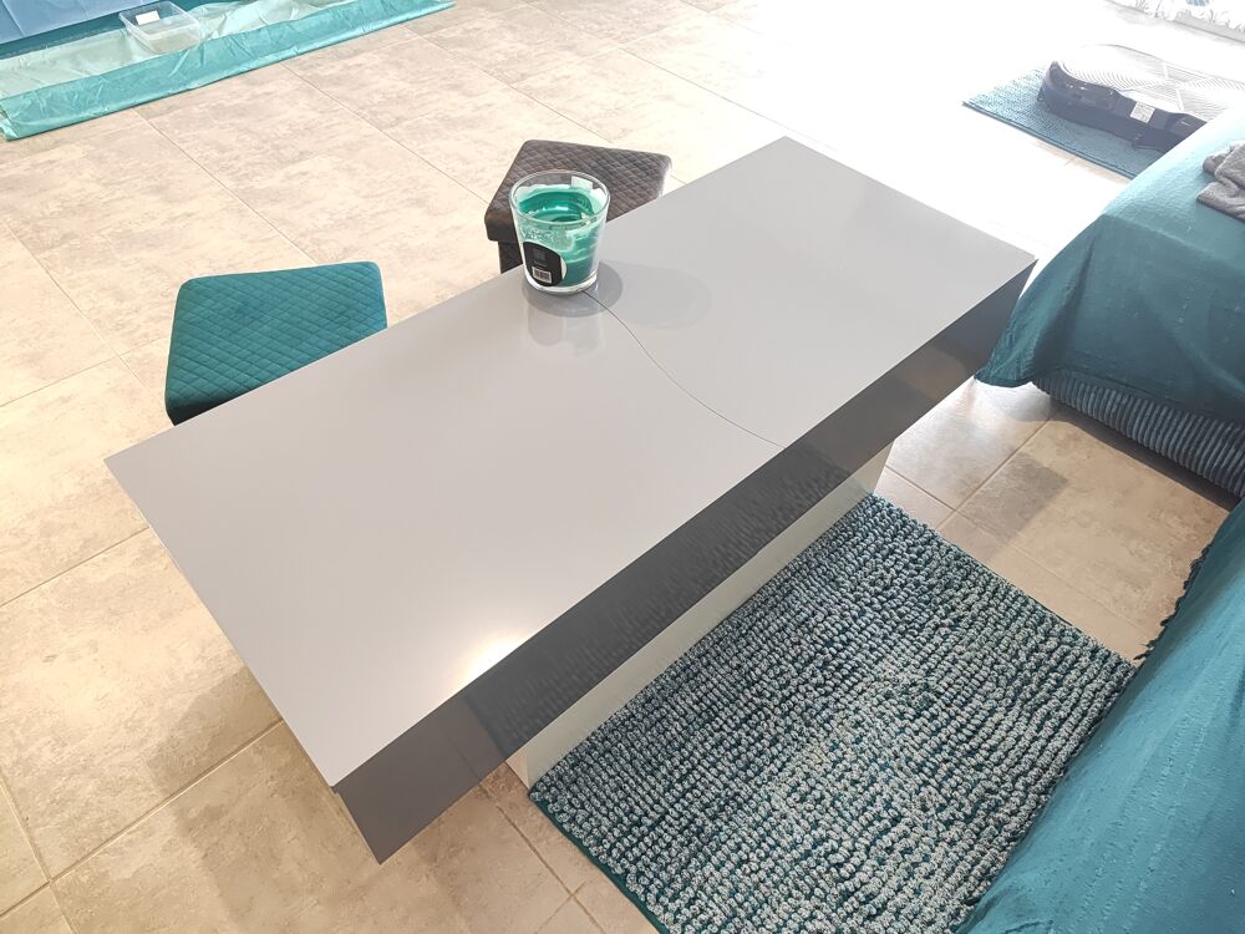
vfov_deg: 58.9
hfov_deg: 73.9
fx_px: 827
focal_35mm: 23
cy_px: 467
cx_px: 622
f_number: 1.8
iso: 600
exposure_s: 1/45.5
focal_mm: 5.4
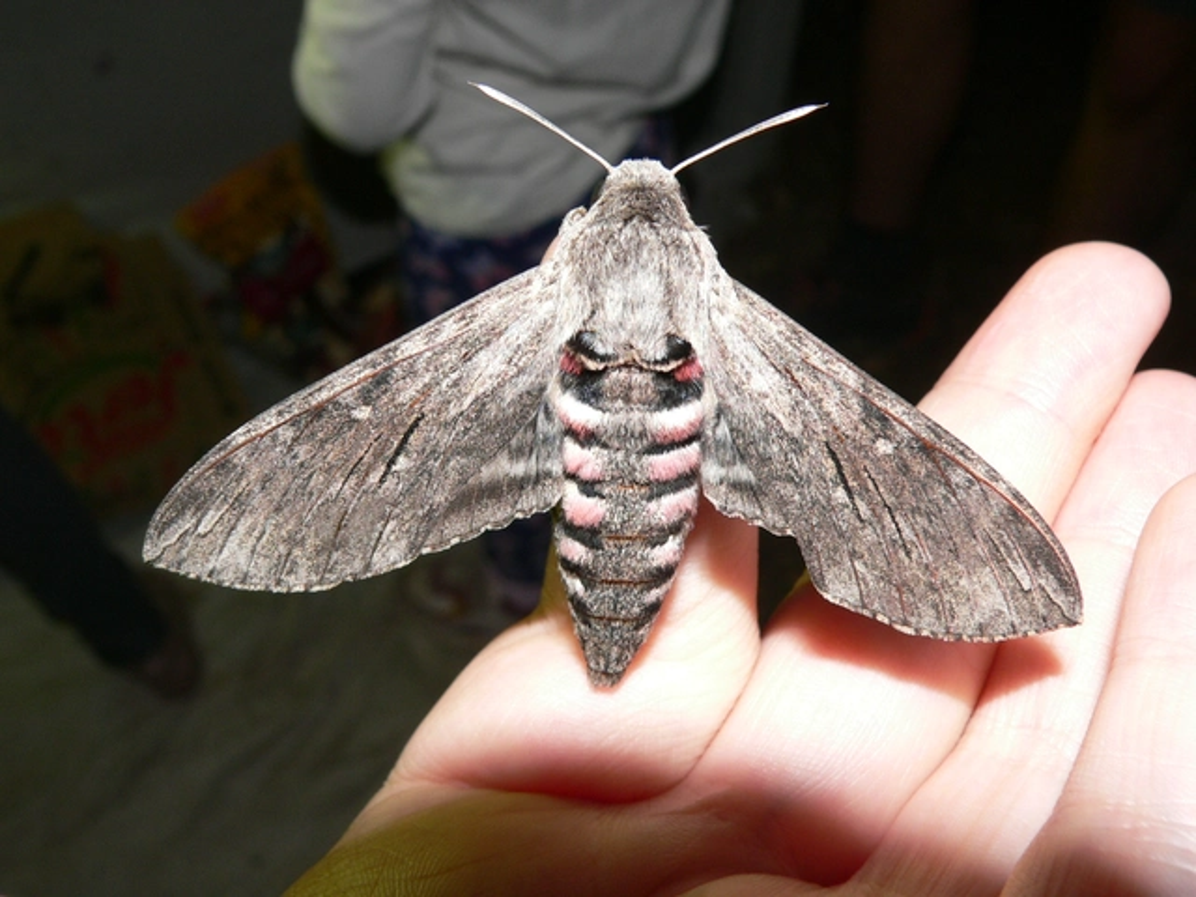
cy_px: 448
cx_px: 598
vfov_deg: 39.7
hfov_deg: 51.4
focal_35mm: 36
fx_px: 1244
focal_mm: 6
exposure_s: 1/60
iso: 100
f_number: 4
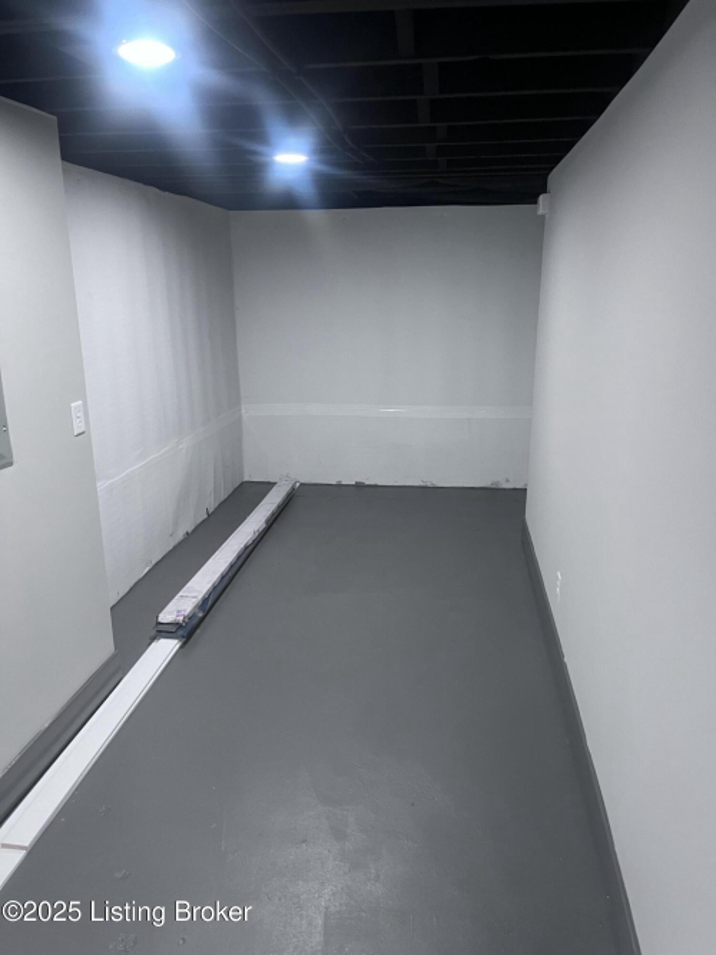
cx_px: 358
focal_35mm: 26
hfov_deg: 53.0
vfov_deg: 67.3
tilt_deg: -15.8
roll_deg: +2.5
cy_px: 478
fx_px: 717
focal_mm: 5.1
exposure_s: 1/60
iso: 250
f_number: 1.6
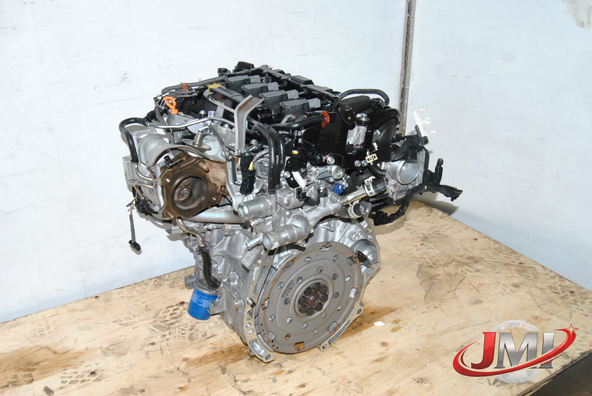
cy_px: 198
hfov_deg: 55.1
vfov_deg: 38.5
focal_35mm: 34
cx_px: 296
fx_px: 568
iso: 800
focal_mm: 23
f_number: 11
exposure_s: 1/200
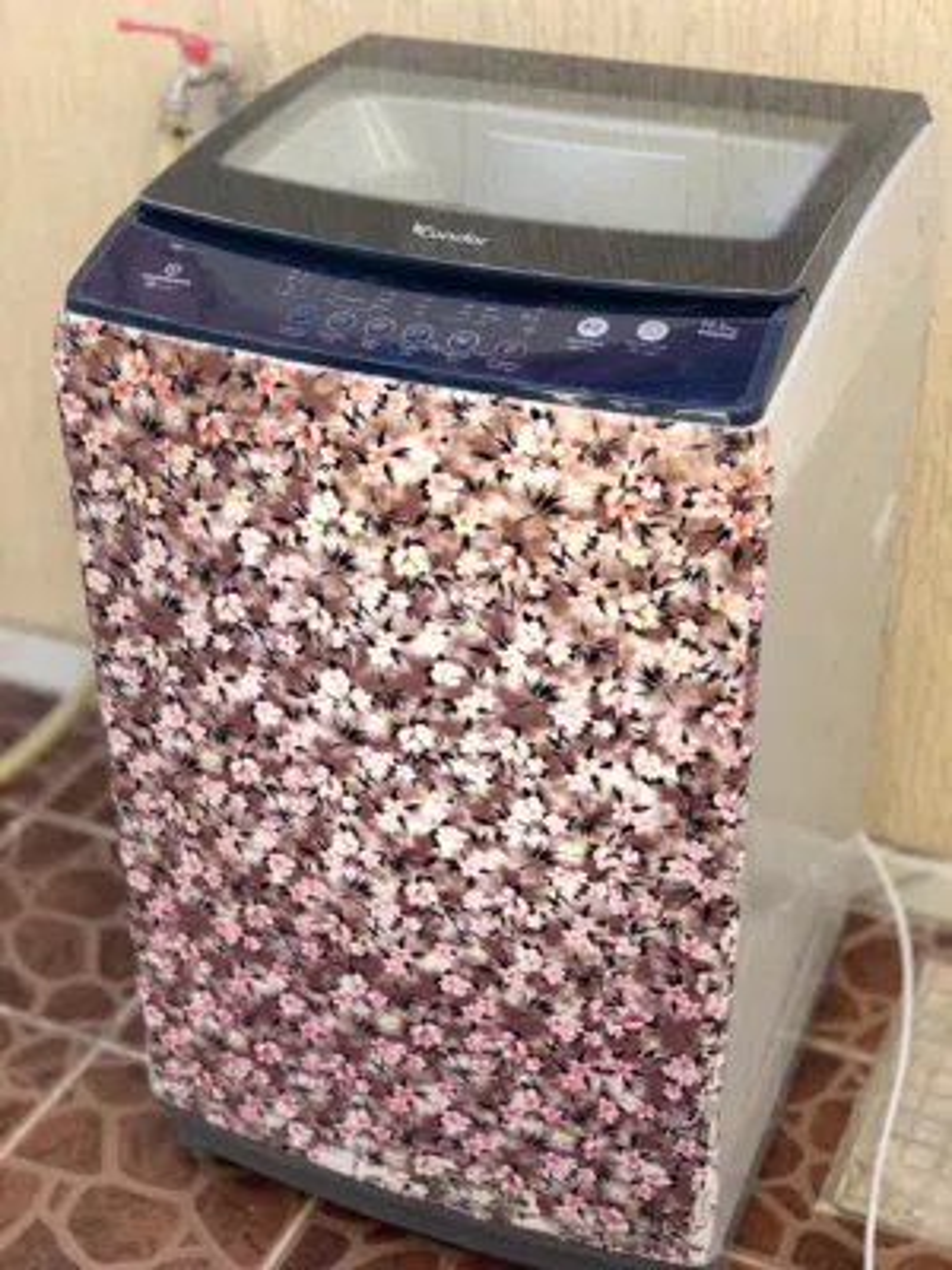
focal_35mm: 52
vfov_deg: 36.8
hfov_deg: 28.0
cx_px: 476
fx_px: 1907
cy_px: 635
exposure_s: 1/122
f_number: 2.4
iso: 32
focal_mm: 6
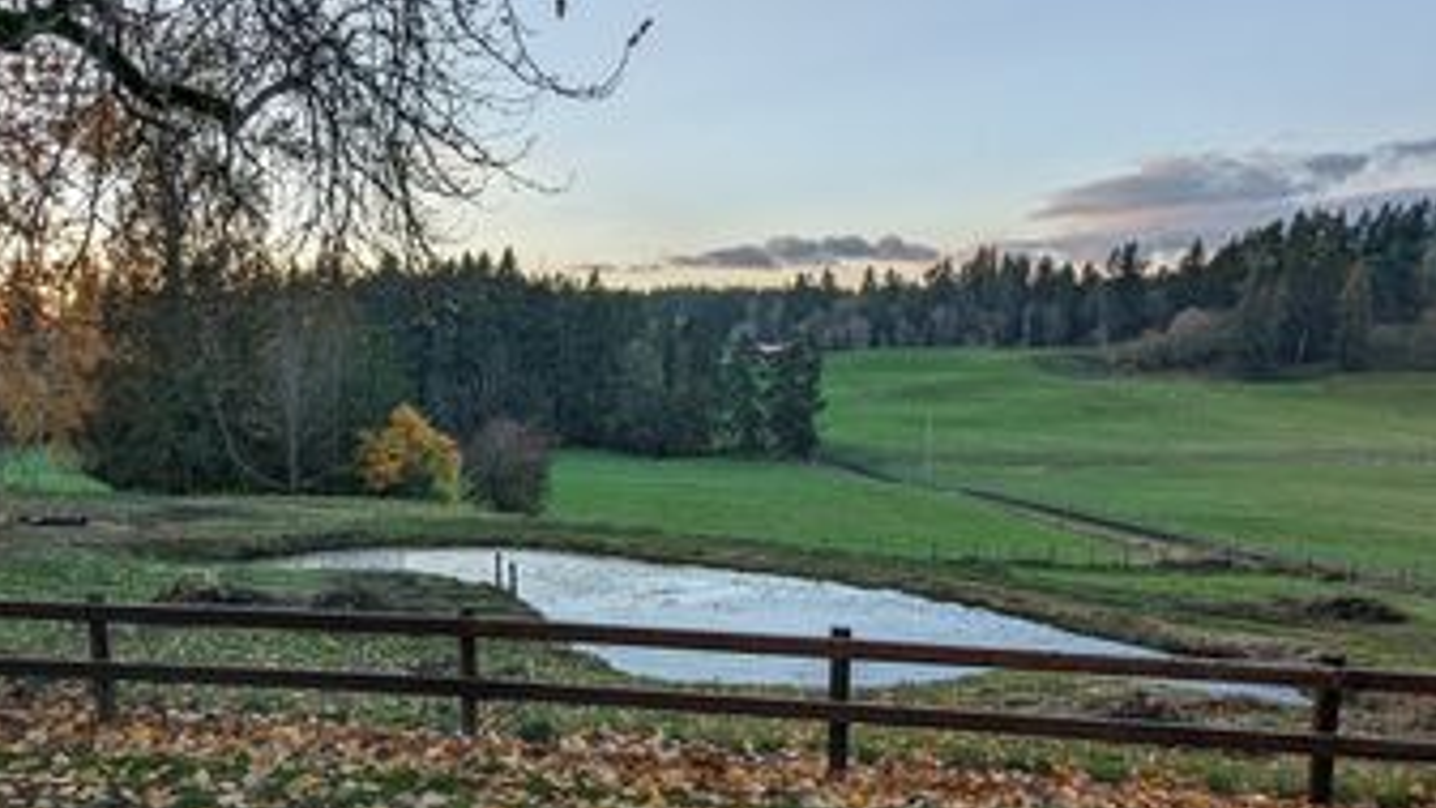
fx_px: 990
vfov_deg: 43.9
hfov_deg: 70.2
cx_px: 500
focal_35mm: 26
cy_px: 517
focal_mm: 2.35
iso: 45
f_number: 2.2
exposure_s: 1/392
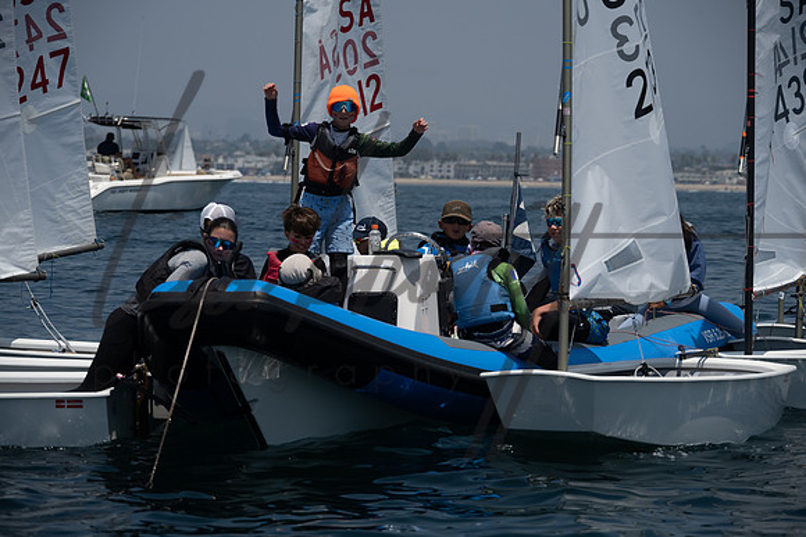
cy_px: 268
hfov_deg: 13.2
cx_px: 403
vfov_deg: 8.9
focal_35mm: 155
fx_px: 3471
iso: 320
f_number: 7.6
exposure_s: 1/2000
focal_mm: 155
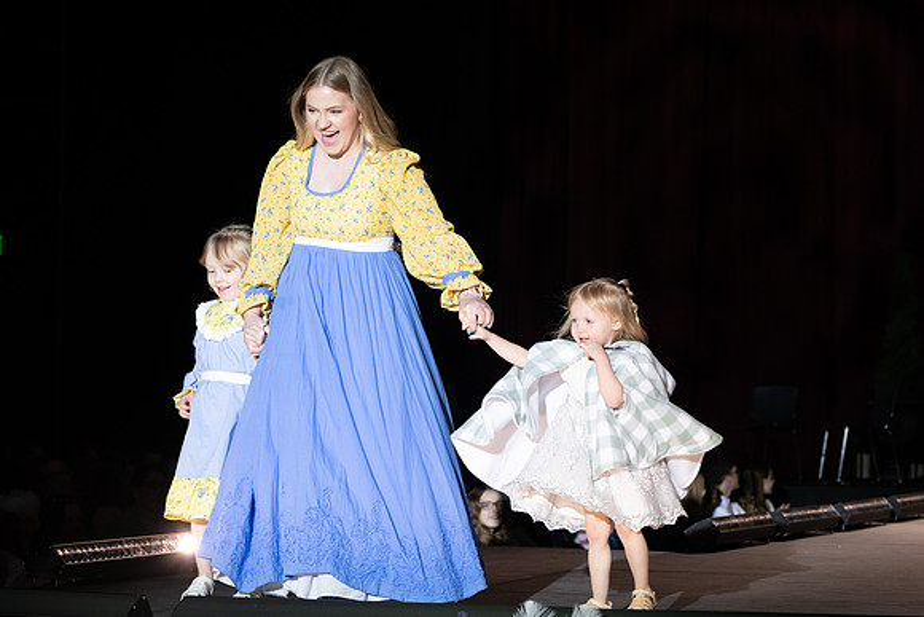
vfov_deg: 12.3
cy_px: 336
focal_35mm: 112
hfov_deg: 18.3
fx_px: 2864
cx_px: 560
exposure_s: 1/250
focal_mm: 92
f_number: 5.6
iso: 1000
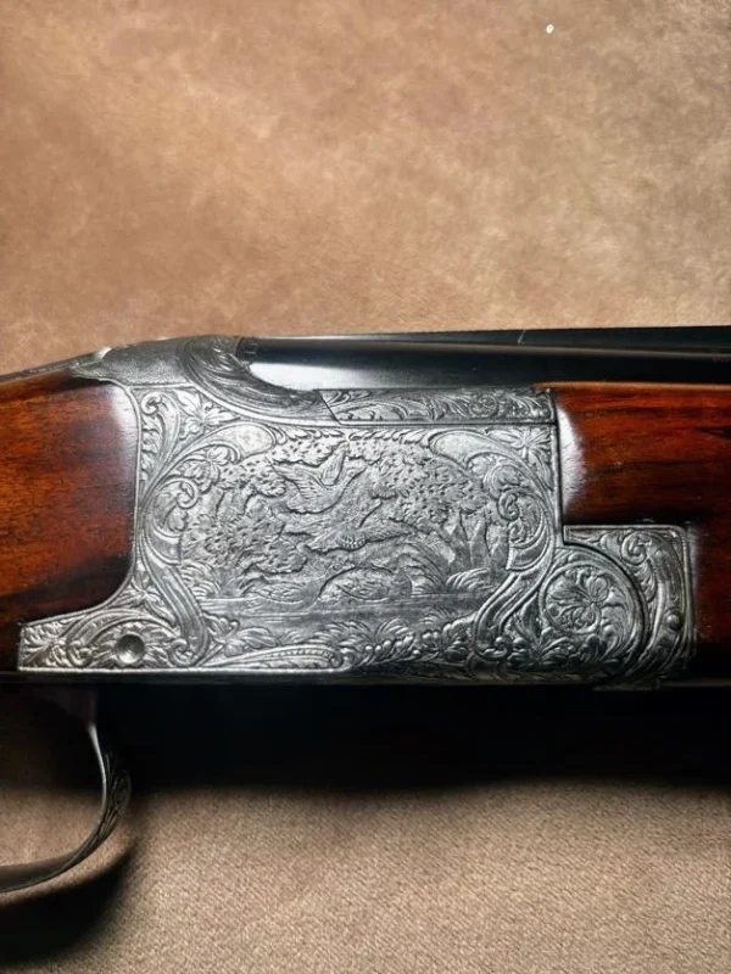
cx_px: 366
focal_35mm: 26
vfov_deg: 67.3
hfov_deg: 53.1
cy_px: 487
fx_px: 732
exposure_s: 1/120
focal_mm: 5.96
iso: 125
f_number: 1.6
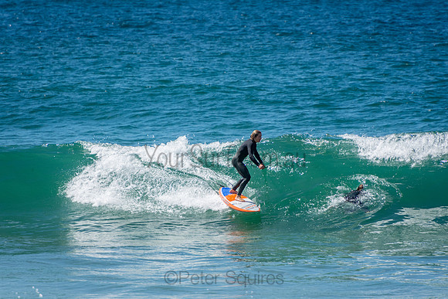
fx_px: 7468
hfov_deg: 3.4
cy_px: 150
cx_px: 224
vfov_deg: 2.3
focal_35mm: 600
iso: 400
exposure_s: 1/2000
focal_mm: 400
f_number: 5.6
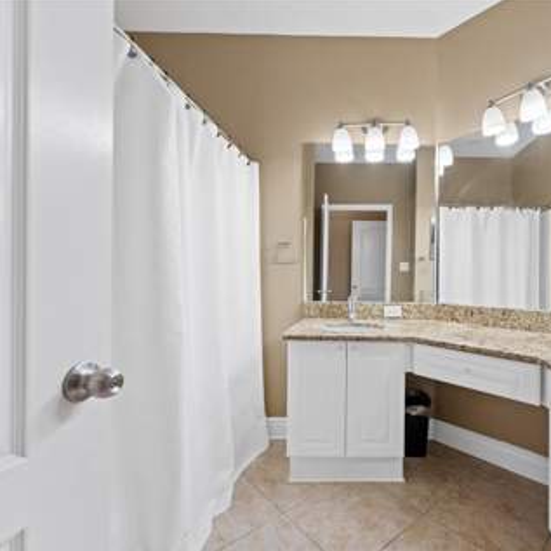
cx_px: 375
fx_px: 324
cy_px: 276
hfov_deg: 77.6
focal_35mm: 18
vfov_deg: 80.7
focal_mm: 14
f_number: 8
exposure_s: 1/8
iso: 400
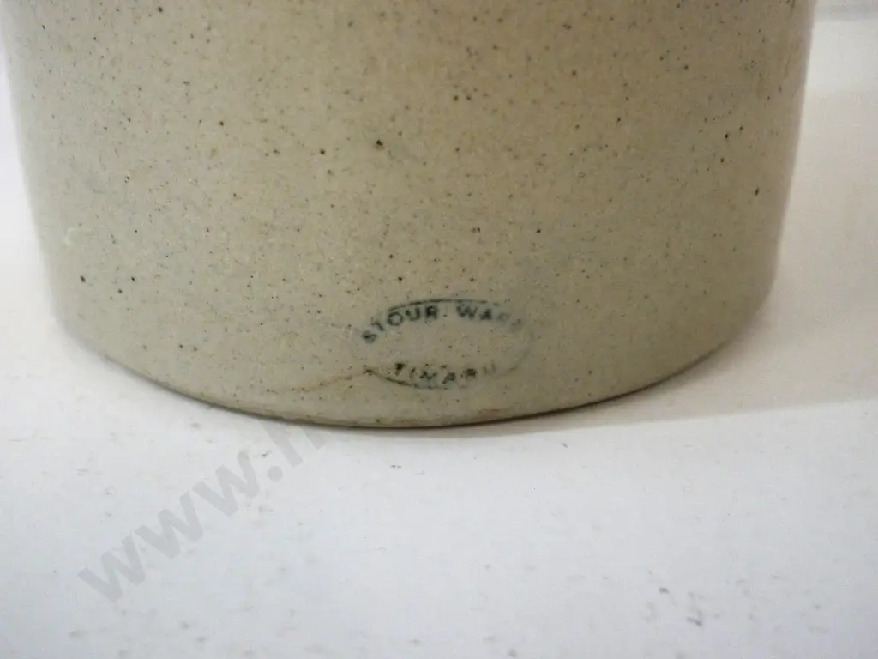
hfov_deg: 38.2
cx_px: 439
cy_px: 330
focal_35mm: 50
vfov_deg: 29.1
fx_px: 1268
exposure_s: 1/250
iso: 3200
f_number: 4.5
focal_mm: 25
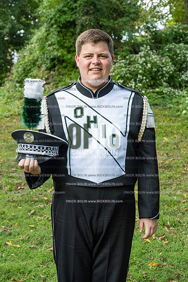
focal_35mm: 51
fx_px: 399
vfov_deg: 38.9
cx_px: 94
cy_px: 141
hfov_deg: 26.5
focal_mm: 51
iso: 1000
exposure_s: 1/640
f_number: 5.6
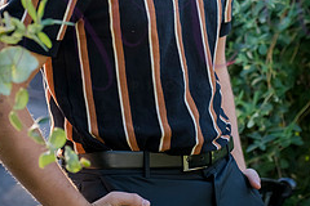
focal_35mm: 150
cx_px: 165
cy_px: -79
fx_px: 1292
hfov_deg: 13.7
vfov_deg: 9.0
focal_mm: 80
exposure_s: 1/320
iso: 800
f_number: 5
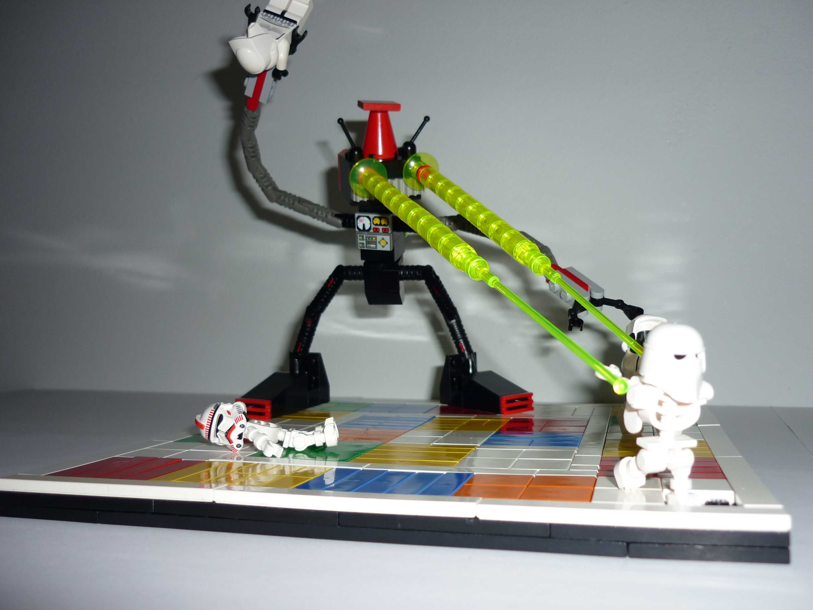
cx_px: 406
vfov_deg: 42.9
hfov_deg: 55.4
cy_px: 305
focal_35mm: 33
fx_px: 775
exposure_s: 1/30
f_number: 2.8
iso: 100
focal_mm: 5.5
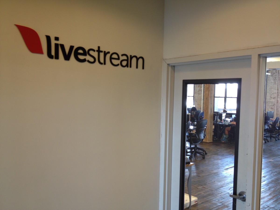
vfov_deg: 40.7
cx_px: 140
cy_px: 105
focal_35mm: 35
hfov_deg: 52.6
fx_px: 283
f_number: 2.4
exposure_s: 1/30
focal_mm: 4.28
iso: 50
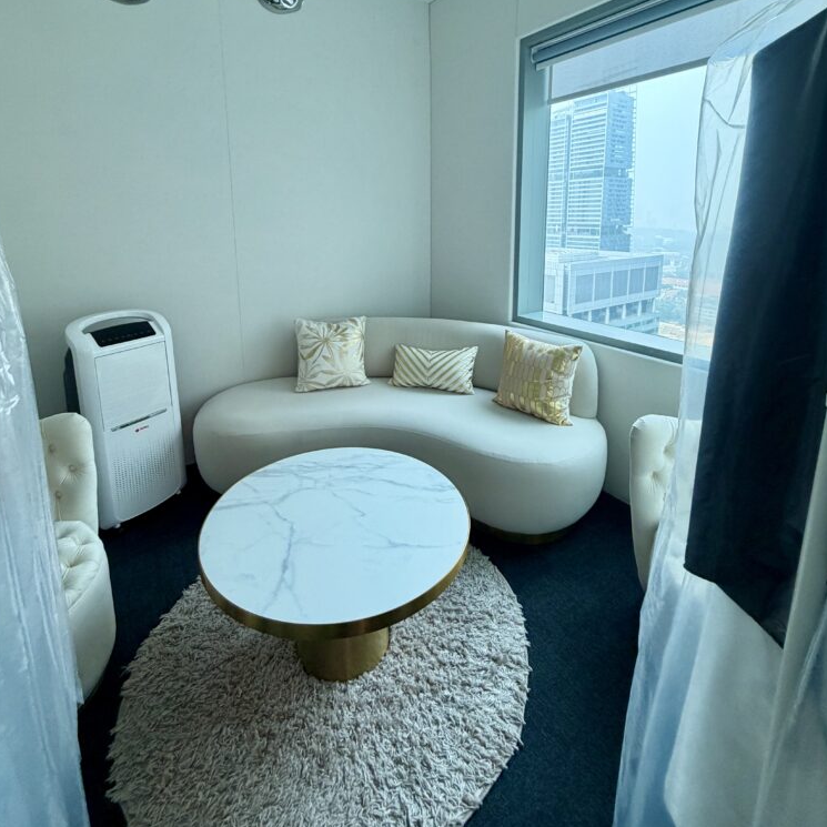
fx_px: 459
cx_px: 414
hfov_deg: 84.0
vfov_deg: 81.7
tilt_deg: -6.8
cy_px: 289
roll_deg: +0.4
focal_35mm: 17
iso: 125
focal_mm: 2.22
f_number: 2.2
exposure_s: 1/100
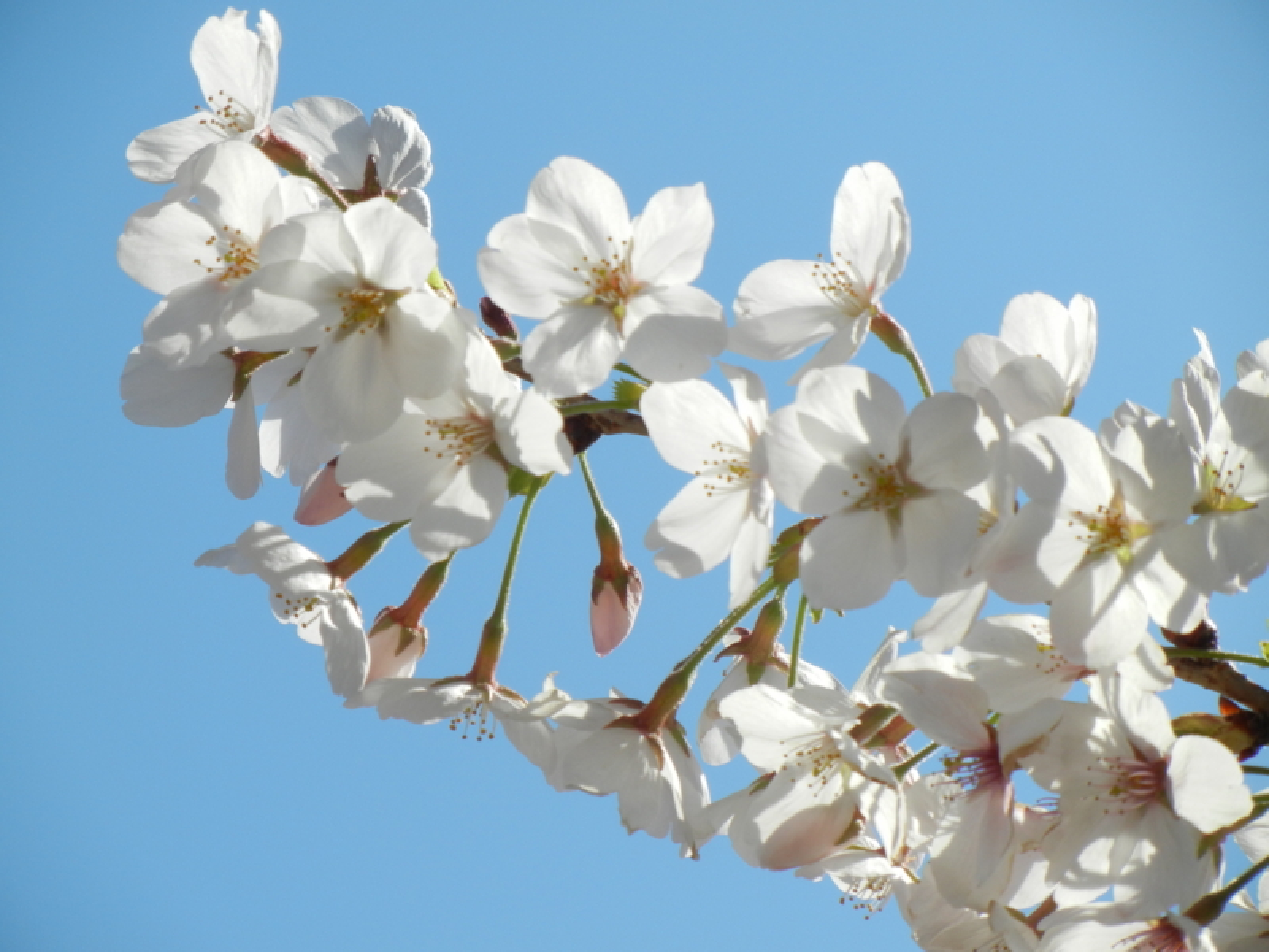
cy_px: 476
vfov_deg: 7.4
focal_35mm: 200
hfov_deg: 9.9
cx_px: 634
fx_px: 7332
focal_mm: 36
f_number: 9.4
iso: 160
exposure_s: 1/279
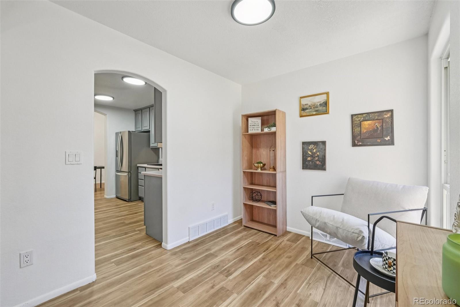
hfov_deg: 100.4
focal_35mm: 15
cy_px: 154
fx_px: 192
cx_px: 230
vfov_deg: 77.3
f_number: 8
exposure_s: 1/10
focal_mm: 10
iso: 800
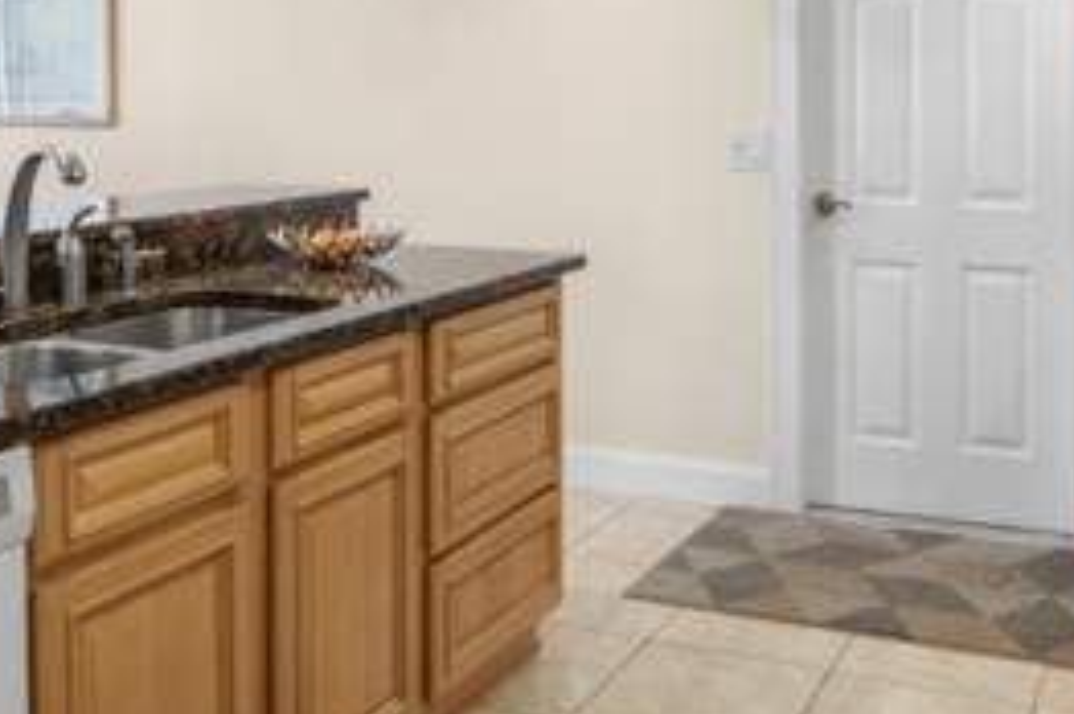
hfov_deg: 44.2
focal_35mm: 44
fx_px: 1311
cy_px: 105
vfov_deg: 29.5
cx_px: 660
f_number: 8
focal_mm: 16
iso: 320
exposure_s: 1/4
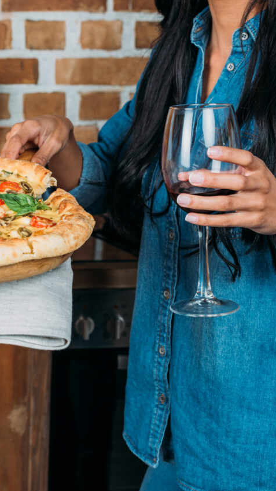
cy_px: 246
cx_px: -9
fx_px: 1029
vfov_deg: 26.9
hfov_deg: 15.0
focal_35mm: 79
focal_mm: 50
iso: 100
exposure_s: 1/200
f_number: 6.3
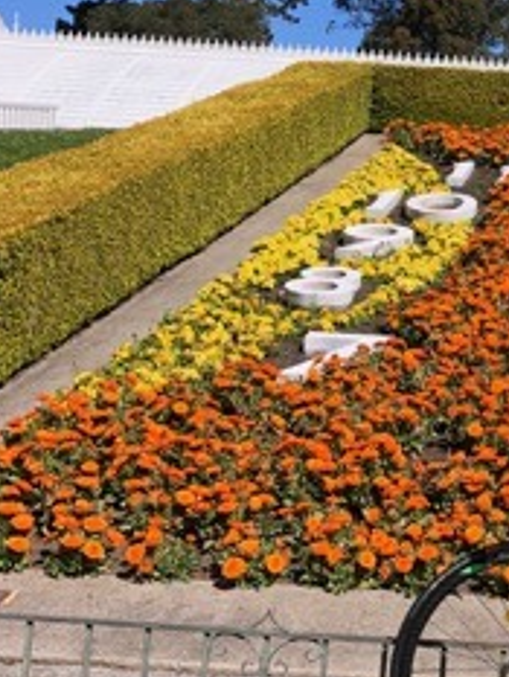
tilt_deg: +4.0
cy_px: 247
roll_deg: -2.9
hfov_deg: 17.9
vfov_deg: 25.2
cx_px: 654
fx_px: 1508
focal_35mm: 77
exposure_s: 1/1621
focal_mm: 4
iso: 20
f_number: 1.8
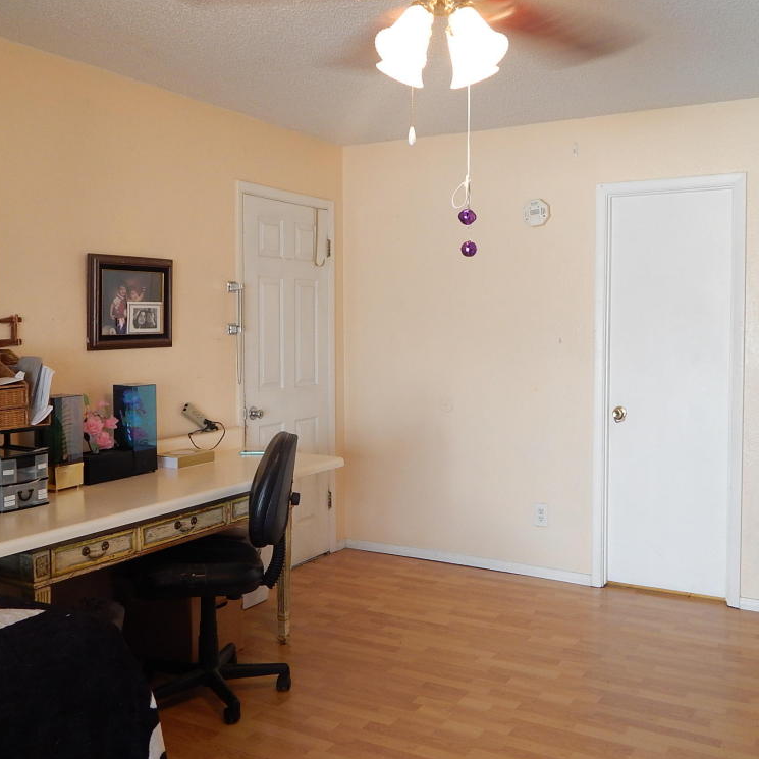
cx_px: 400
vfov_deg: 48.4
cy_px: 369
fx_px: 843
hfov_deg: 48.4
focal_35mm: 34
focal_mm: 5.1
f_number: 3.2
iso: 220
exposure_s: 1/30
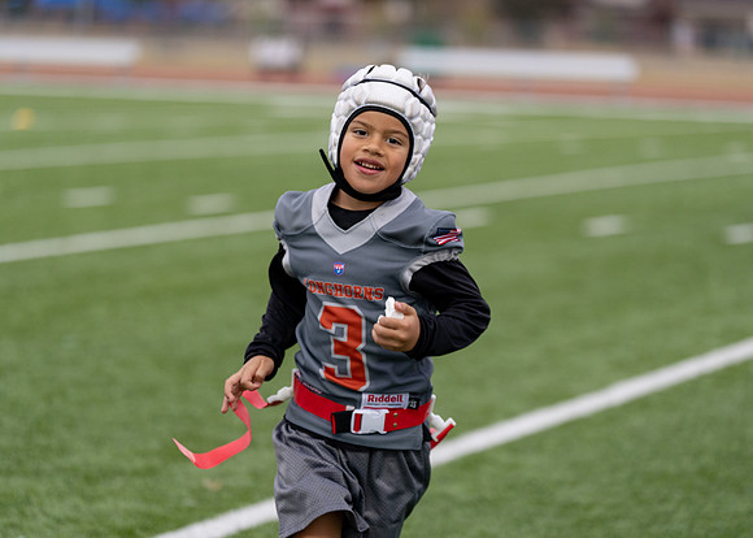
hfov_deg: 14.3
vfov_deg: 10.2
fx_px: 3002
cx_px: 376
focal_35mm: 140
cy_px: 269
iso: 500
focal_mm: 134
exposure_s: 1/1000
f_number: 2.8
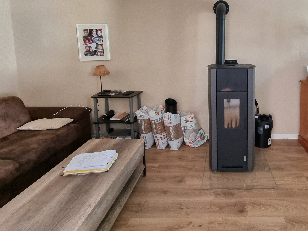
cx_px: 218
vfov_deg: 60.9
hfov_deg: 75.1
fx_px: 187
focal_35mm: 21
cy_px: 66
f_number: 2.2
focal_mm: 2.2
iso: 800
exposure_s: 1/25
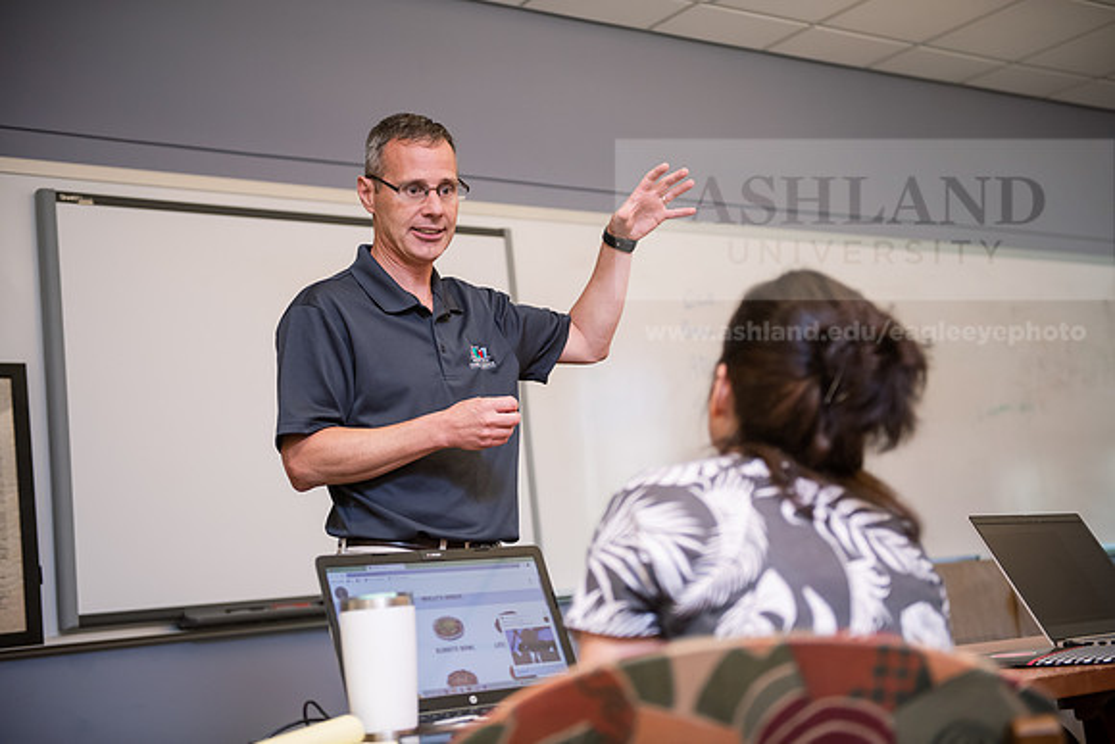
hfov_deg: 38.2
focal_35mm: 52
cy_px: 372
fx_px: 1611
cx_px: 558
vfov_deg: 26.0
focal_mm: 52
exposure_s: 1/200
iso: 800
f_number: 2.8
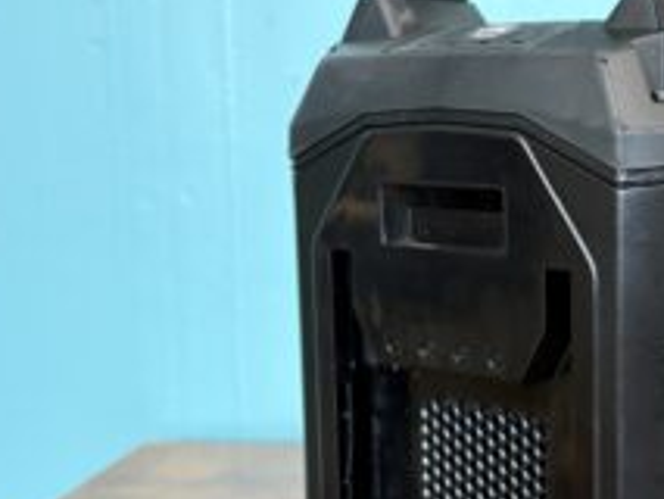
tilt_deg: -6.5
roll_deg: +0.2
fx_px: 1171
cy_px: 270
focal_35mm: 61
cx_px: 586
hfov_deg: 30.4
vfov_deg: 24.0
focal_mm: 5.96
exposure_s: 1/60
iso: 500
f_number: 1.6
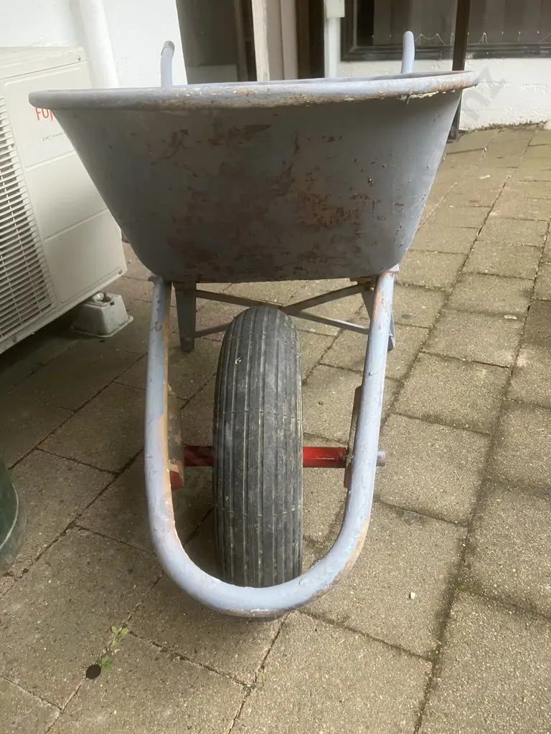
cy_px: 367
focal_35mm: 28
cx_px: 276
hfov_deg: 49.7
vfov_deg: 63.4
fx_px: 594
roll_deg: +6.7
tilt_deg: -31.3
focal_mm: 3.99
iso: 80
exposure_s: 1/87
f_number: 1.8
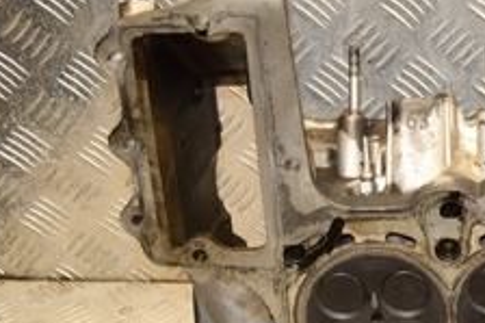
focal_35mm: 103
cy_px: 212
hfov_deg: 18.2
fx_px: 1387
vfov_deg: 13.3
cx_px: 663
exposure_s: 1/160
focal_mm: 24
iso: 800
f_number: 5
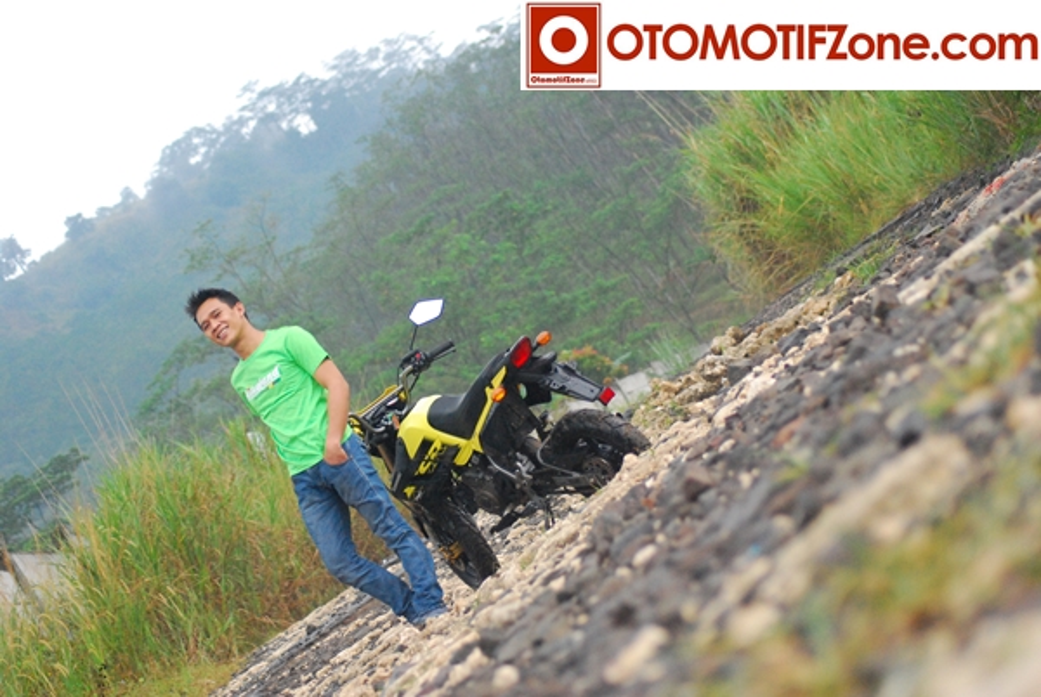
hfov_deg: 19.4
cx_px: 520
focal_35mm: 105
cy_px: 348
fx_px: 3041
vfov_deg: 13.1
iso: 1600
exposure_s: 1/320
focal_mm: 70
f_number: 4.5
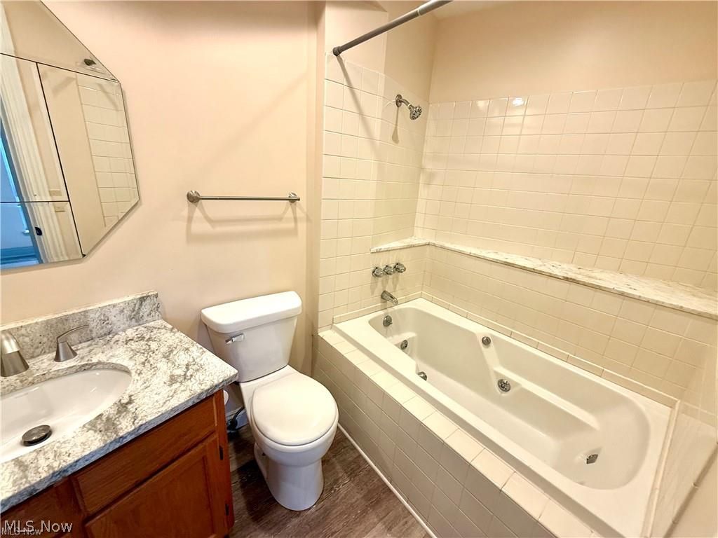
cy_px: 269
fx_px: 290
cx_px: 359
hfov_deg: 102.1
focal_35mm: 14
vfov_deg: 85.7
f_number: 2.2
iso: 160
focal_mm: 2.22
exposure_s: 1/120
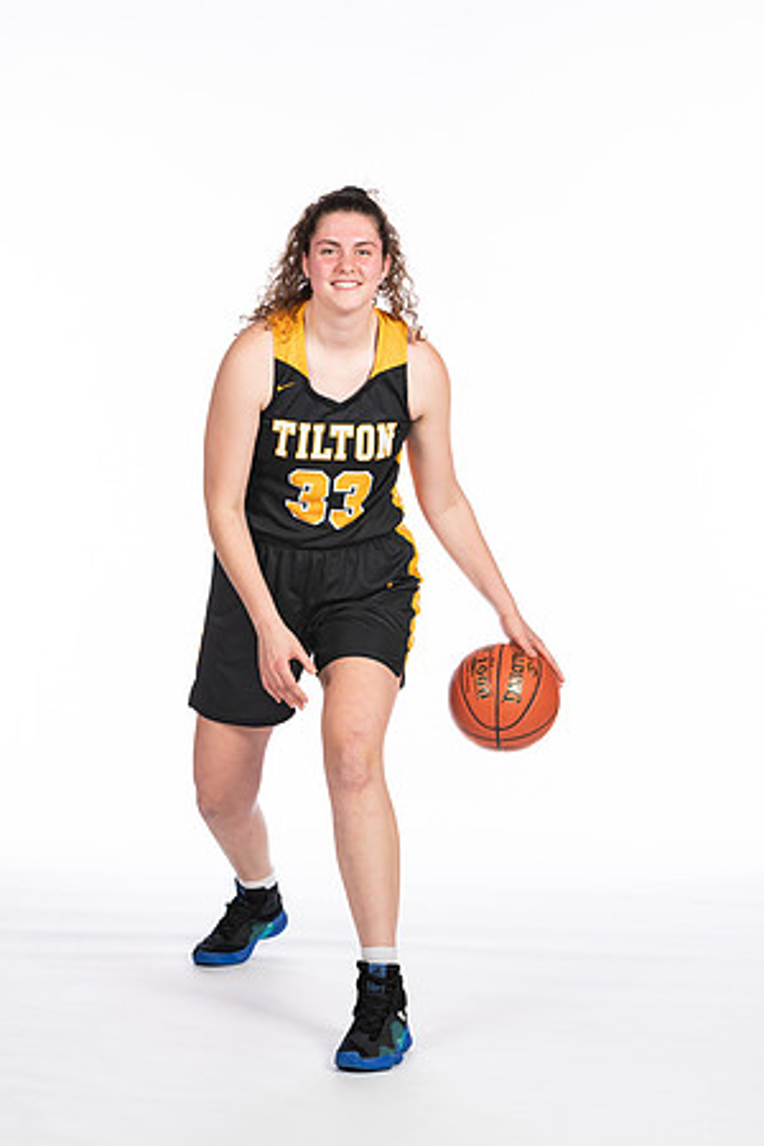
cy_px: 573
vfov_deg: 19.5
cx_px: 382
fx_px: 3342
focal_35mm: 105
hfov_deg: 13.0
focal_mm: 70
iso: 100
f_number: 5
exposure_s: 1/100
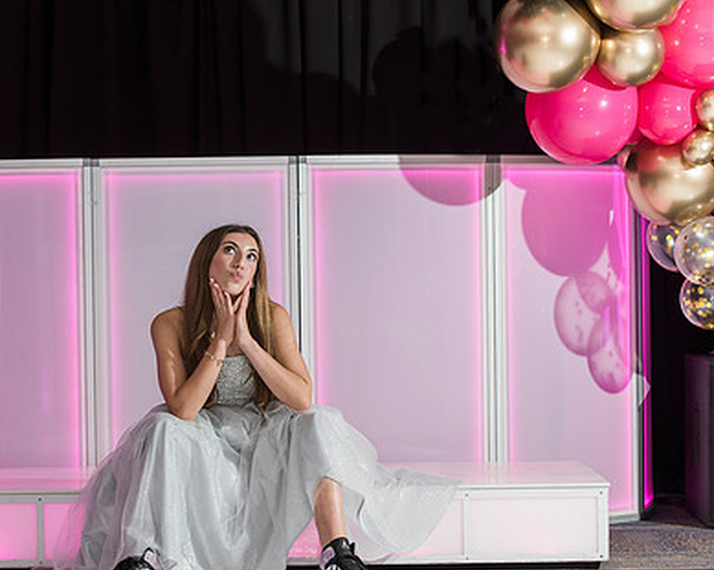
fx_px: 2937
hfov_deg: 13.8
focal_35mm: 139
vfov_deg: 11.1
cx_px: 234
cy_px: 294
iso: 800
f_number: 4
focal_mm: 95
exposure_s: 1/80
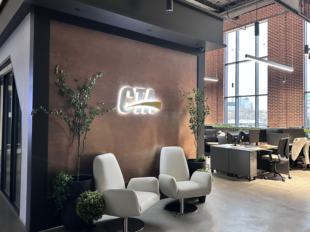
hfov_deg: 63.4
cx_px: 160
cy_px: 108
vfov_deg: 49.7
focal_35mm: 28
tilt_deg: +1.7
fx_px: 251
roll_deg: -1.2
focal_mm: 6.86
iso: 640
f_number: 1.78
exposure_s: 1/60
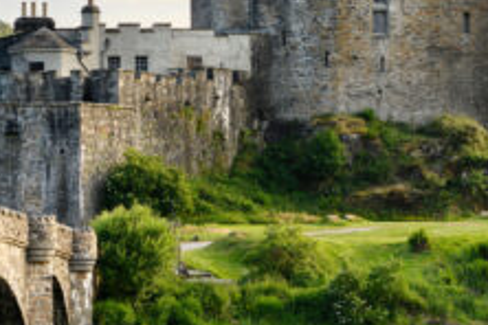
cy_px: 244
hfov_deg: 10.5
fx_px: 2630
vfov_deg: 7.1
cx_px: -53
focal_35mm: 194
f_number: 8
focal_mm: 56
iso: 64
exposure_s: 1/30
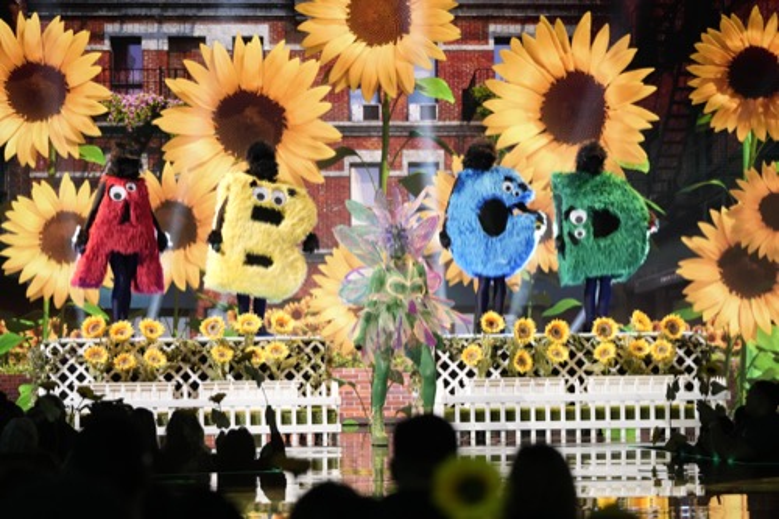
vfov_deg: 10.6
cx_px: 390
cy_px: 260
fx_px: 2790
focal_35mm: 129
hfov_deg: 15.9
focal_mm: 129
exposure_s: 1/250
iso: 4000
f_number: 3.5
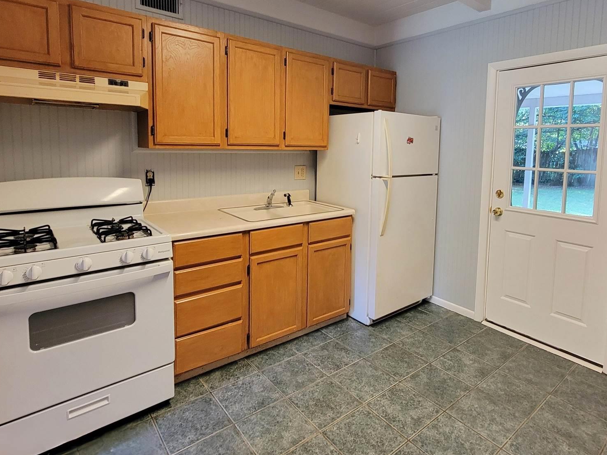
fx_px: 316
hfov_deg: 87.6
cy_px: 175
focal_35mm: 18
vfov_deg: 70.6
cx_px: 329
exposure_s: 1/40
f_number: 2.2
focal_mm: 2.2
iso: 320
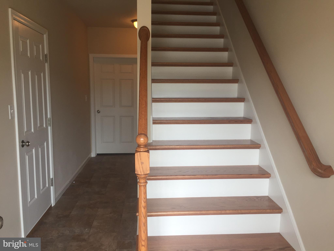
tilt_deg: -8.7
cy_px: 126
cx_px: 167
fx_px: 280
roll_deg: -0.4
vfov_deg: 48.2
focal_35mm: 29
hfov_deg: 61.7
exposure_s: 1/60
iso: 32
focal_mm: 4.15
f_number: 2.2
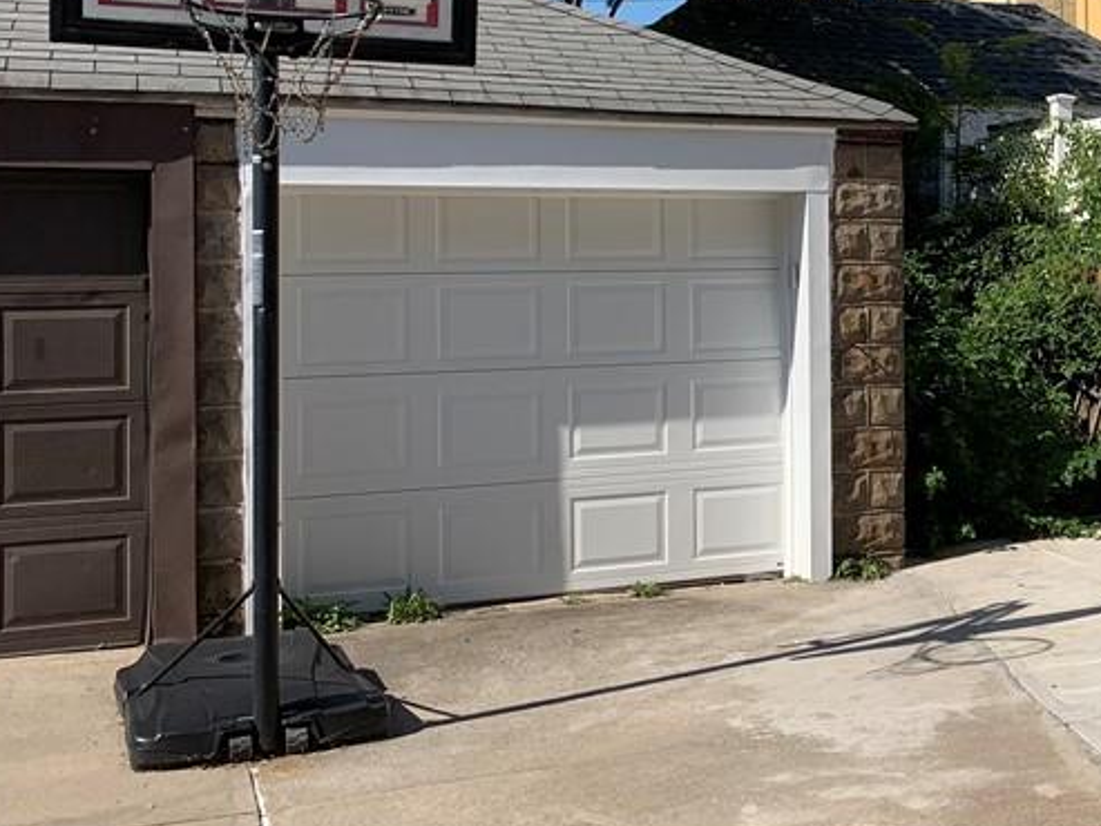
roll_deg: +1.4
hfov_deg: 32.5
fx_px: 1718
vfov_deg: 26.8
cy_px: 252
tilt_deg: +4.6
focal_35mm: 54
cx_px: 1117
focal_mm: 4.25
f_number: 1.8
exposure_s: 1/2915
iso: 25
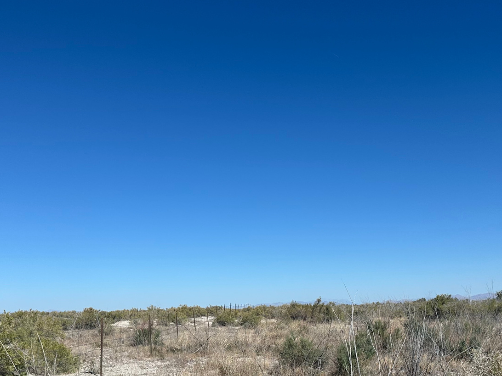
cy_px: 311
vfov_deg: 31.2
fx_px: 653
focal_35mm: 45
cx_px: 249
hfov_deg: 42.1
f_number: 1.78
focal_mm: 6.86
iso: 80
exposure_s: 1/8929
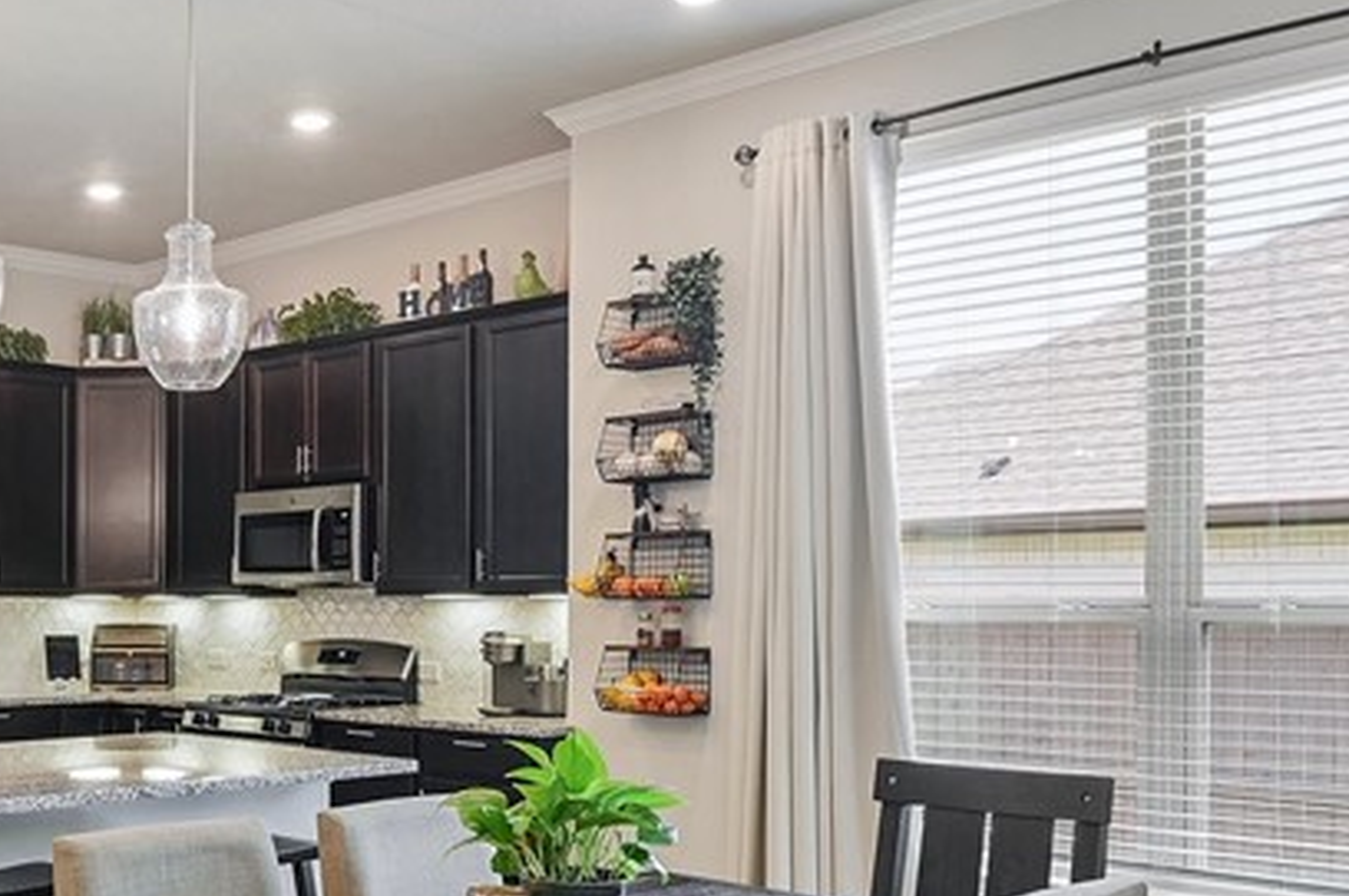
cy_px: 671
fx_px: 1547
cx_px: 157
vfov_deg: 31.7
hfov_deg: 43.4
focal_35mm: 41
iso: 200
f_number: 8
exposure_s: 1/6
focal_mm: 15.5
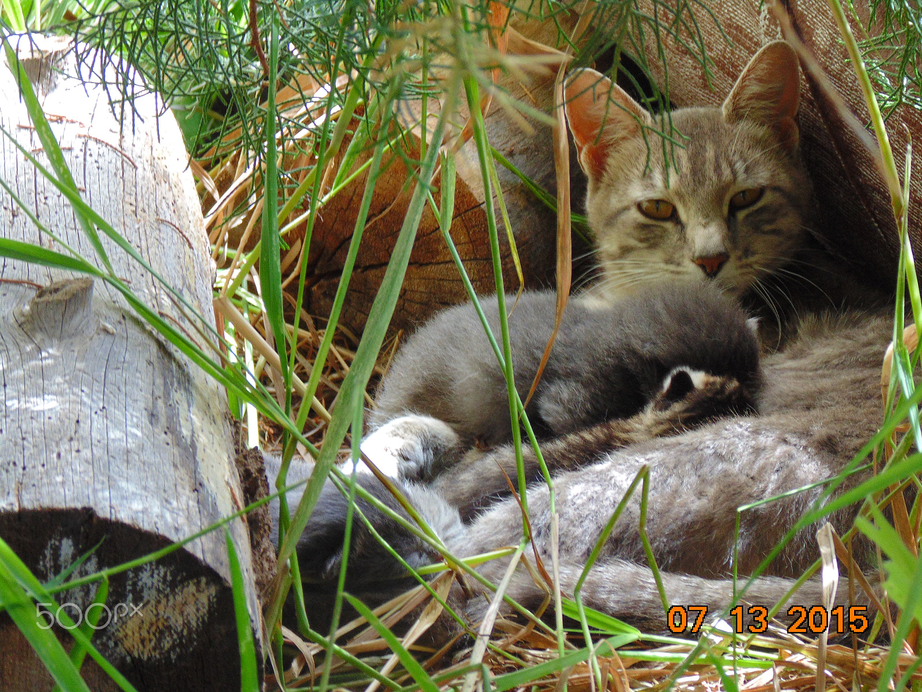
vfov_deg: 9.6
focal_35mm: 155
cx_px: 461
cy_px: 346
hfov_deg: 12.7
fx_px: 4128
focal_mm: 27.8
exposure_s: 1/30
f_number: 5.2
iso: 100
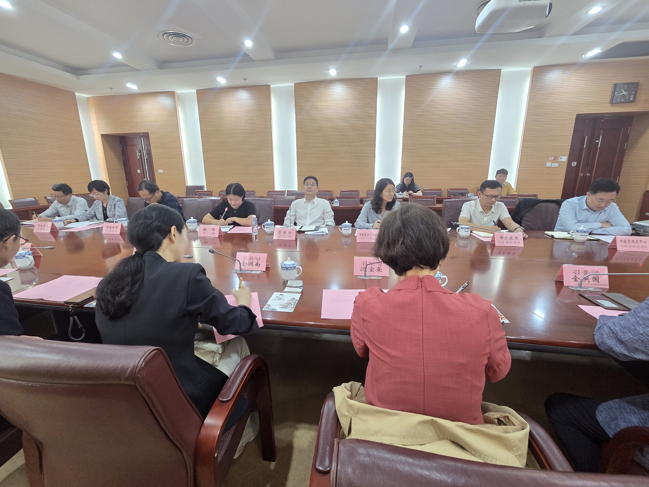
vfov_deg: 85.7
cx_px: 315
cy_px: 237
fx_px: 262
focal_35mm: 14
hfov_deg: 102.0
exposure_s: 1/50
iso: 400
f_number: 2.2
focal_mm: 2.2
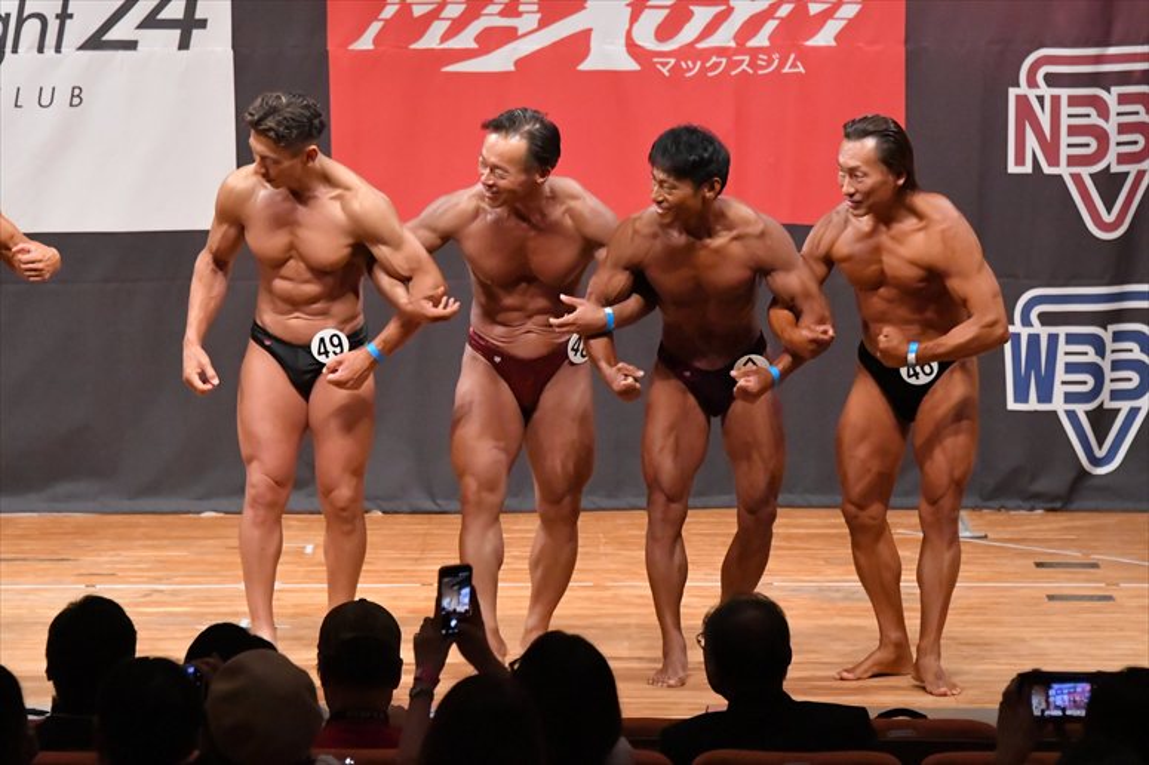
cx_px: 574
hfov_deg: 8.6
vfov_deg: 5.7
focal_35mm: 240
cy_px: 382
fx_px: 7656
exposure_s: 1/400
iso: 11400
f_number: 5.6
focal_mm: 160
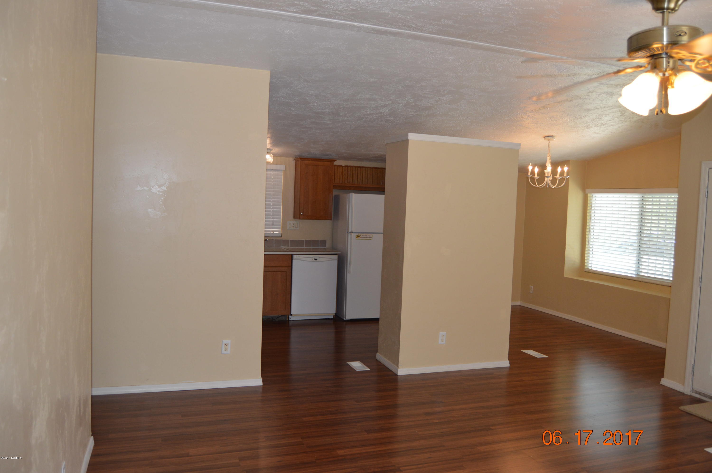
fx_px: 533
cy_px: 236
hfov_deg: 67.4
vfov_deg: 47.8
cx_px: 356
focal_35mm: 27
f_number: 4
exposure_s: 1/80
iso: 400
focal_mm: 18
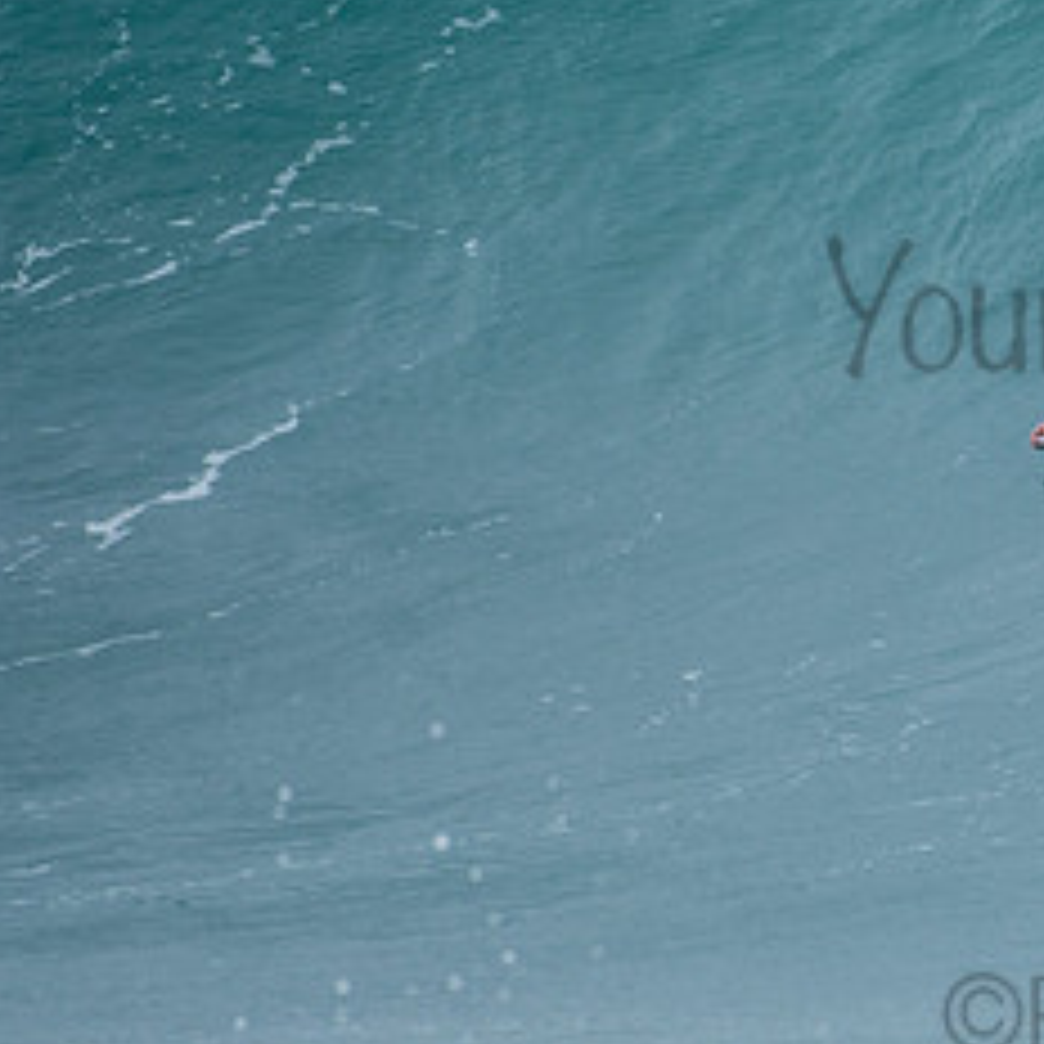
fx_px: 54321
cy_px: 268
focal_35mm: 1592
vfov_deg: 1.1
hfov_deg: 1.1
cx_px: 1292
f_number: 5.6
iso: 320
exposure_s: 1/1250
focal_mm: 500
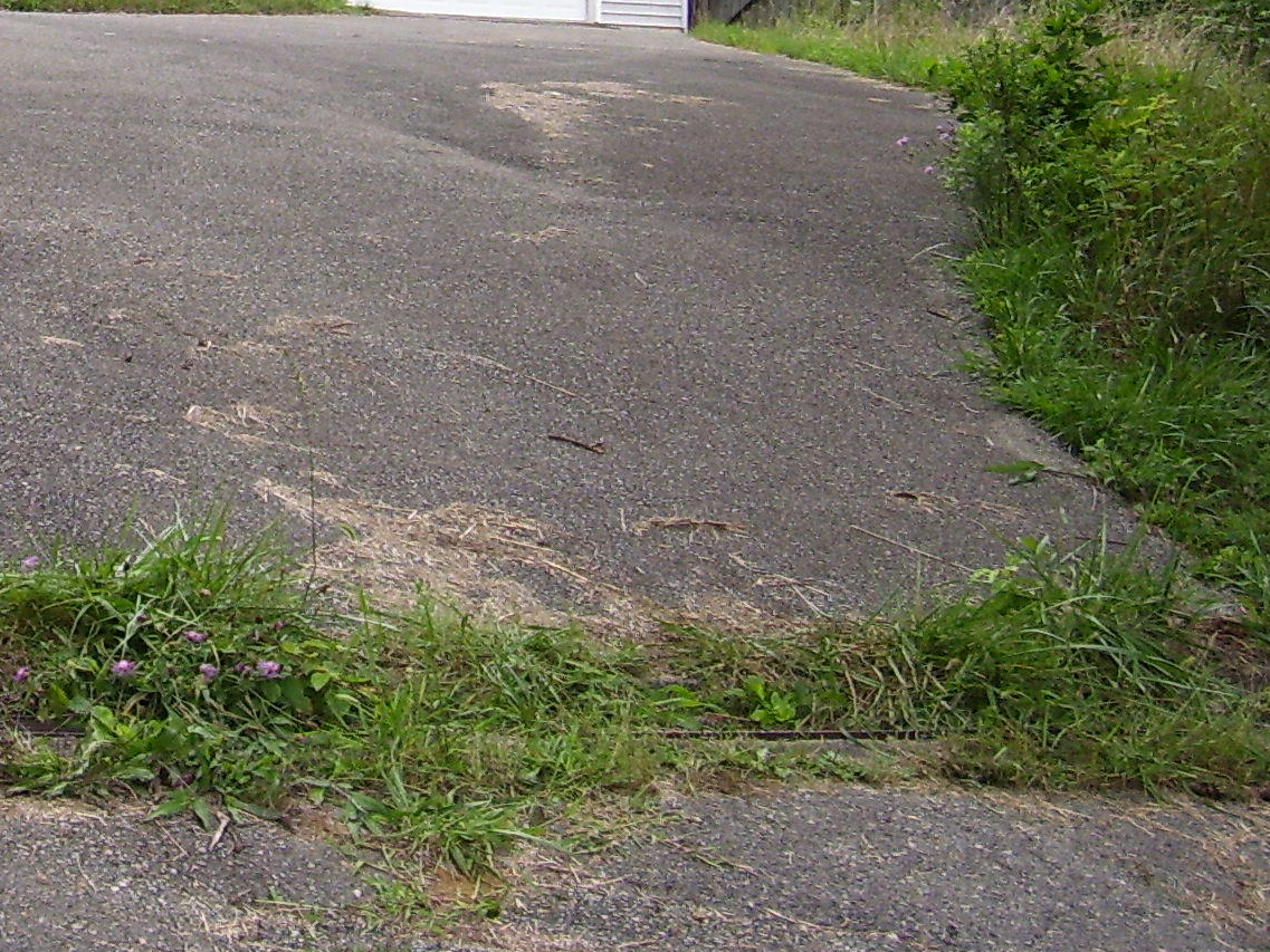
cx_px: 26
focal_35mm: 77
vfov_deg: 18.5
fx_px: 2825
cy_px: -46
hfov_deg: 24.3
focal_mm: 5.6
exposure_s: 1/350
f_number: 2.7
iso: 80
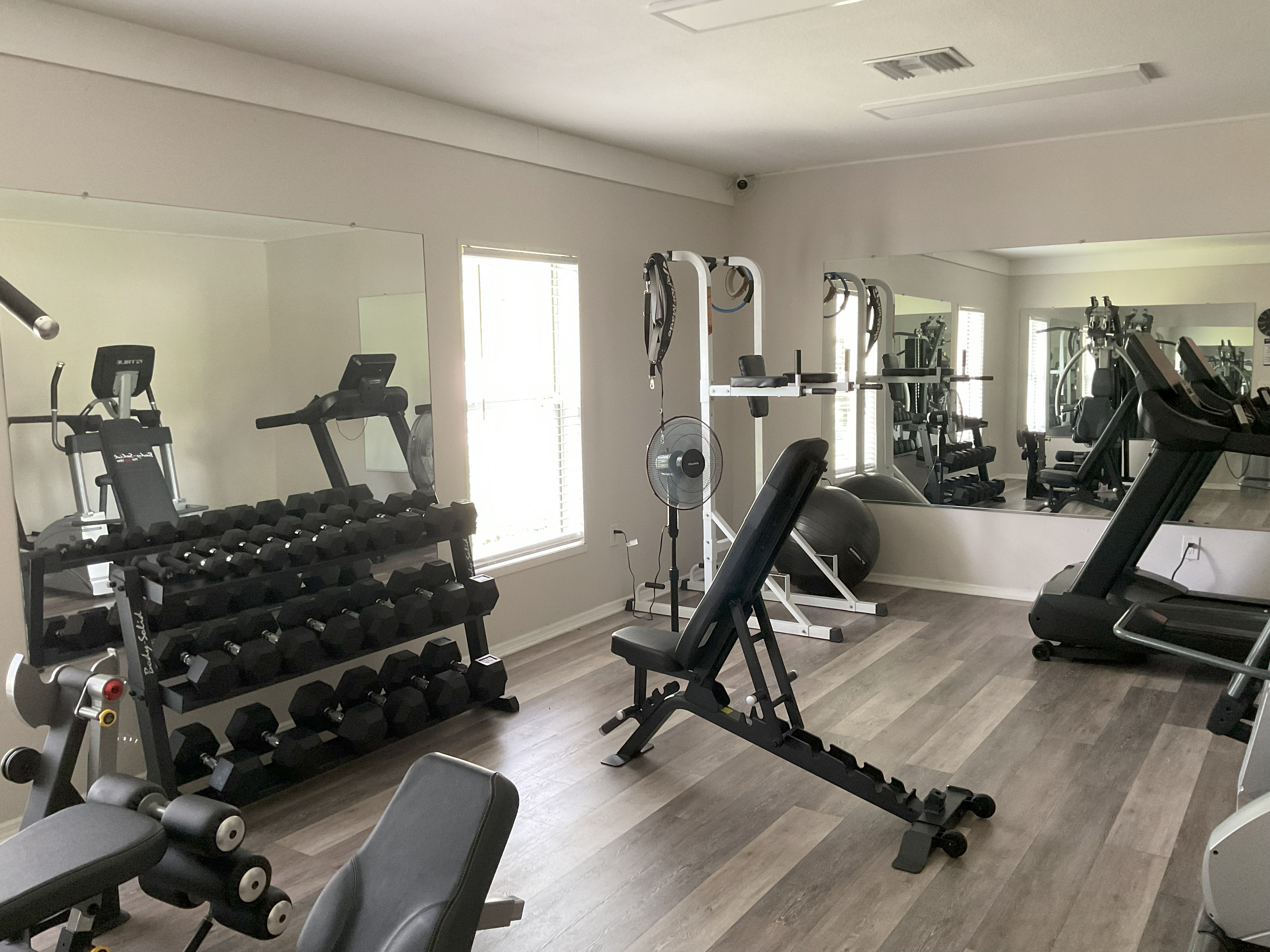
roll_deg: +0.4
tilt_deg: -7.6
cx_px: 635
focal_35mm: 29
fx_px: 1064
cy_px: 476
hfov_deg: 61.7
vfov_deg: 48.2
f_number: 1.8
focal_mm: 3
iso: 200
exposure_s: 1/40
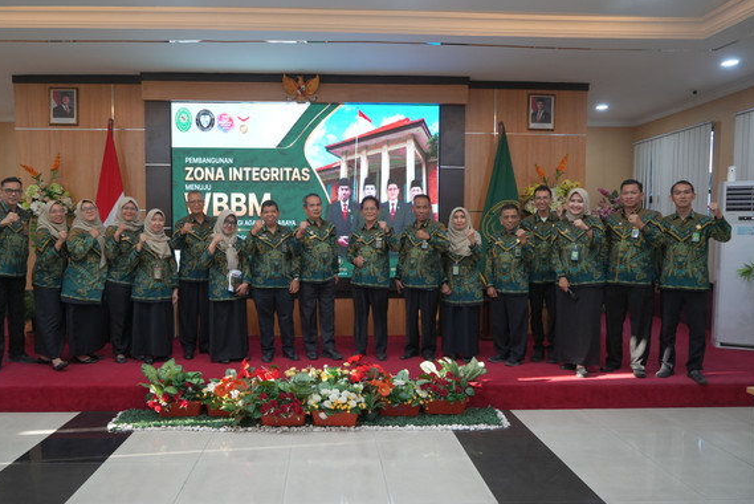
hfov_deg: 67.2
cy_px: 267
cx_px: 345
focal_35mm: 27
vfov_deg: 48.0
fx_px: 566
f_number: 4
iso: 1600
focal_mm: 24
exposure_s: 1/160
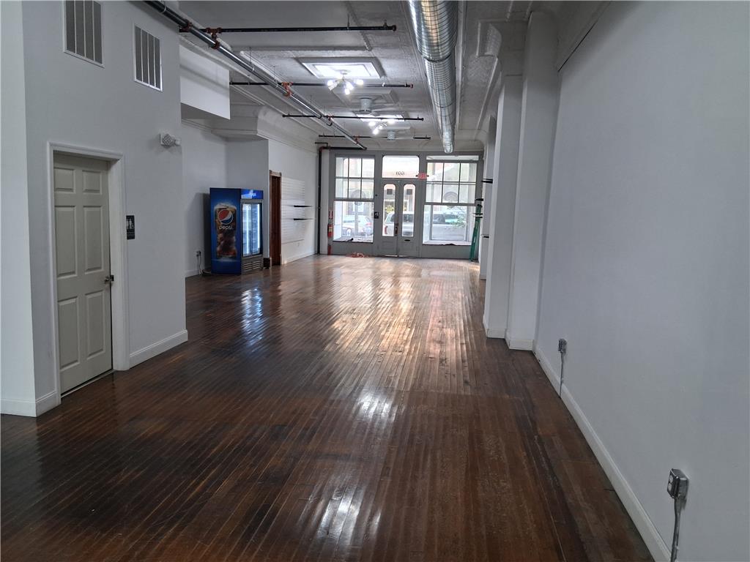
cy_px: 281
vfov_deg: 53.1
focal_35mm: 26
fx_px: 563
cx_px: 375
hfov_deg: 67.3
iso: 250
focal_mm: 3.98
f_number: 1.8
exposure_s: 1/120
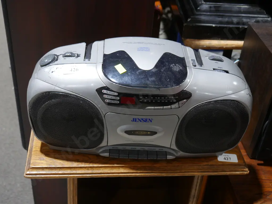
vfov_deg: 29.1
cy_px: 102
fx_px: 393
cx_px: 136
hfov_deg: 38.2
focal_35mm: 50
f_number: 5.3
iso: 1000
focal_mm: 25
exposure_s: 1/60
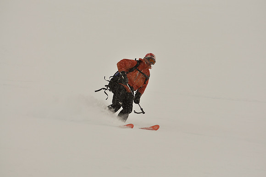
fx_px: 1494
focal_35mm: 202
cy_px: 88
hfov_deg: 10.2
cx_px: 133
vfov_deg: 6.8
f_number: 5
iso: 200
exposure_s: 1/1600
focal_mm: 135
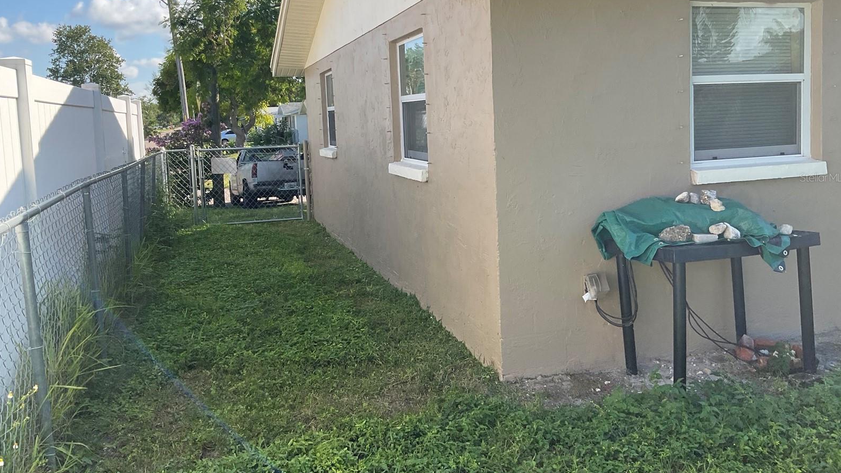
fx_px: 714
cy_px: 177
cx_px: 424
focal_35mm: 32
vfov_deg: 36.5
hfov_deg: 61.0
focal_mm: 3
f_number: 1.8
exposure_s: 1/997
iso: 16
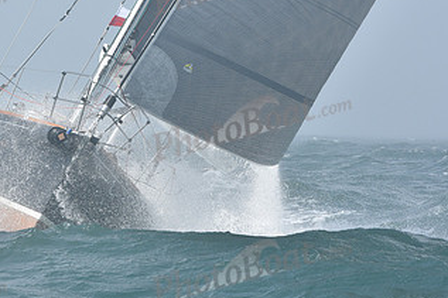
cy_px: 71
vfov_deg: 4.8
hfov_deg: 7.2
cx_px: 81
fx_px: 3532
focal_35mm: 284
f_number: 11
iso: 320
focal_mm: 155
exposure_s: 1/800
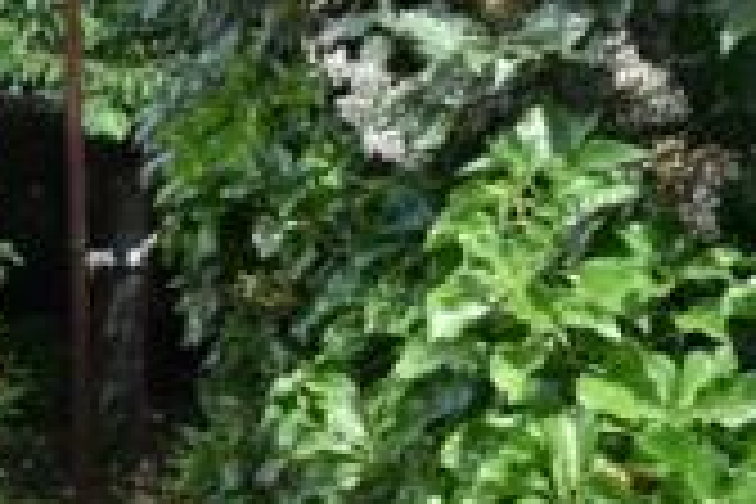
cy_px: 569
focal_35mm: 105
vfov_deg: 12.8
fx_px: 2205
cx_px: -461
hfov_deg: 17.1
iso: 200
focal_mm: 18
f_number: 7.1
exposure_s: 1/320
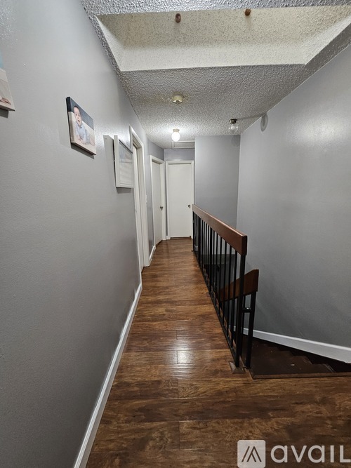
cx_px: 176
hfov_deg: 89.9
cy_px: 234
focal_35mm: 13
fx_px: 176
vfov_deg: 106.2
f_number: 2.2
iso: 320
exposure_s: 1/30
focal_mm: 1.74
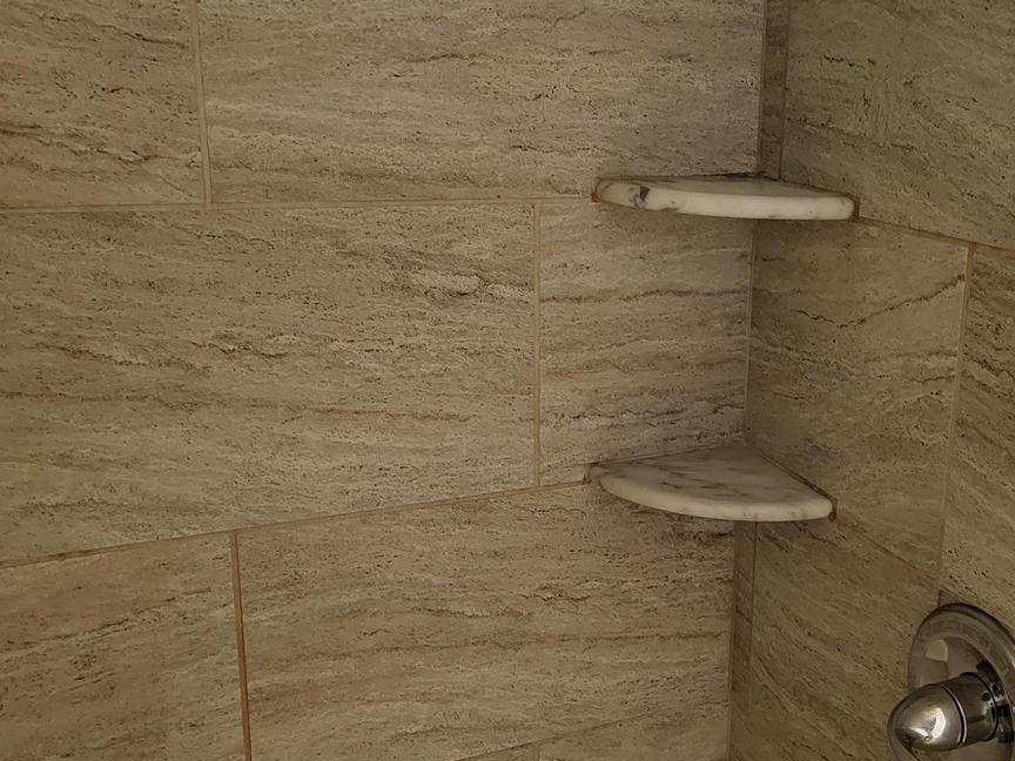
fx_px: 1173
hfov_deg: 45.7
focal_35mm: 40
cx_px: 714
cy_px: 396
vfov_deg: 36.0
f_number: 1.8
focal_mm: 5
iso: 800
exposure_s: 1/24
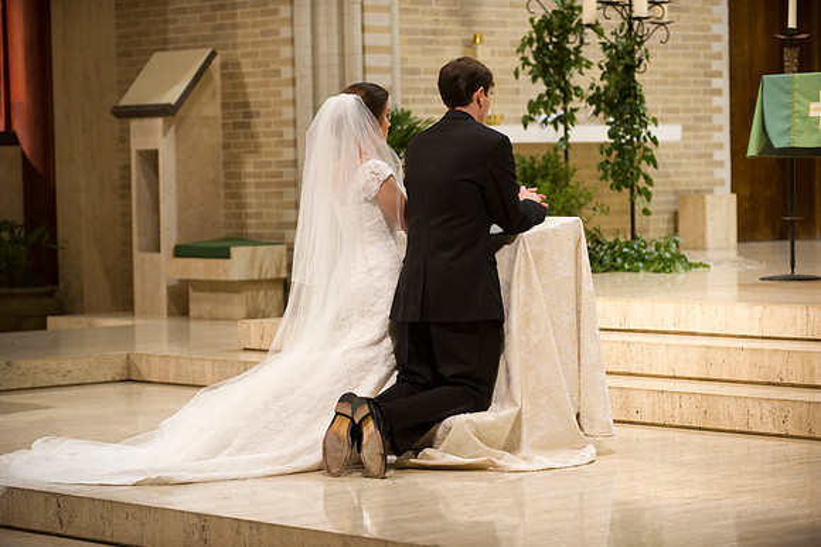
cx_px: 410
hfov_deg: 17.7
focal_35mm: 116
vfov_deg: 11.8
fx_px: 2644
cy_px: 274
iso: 1600
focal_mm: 116
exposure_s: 1/60
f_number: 2.8
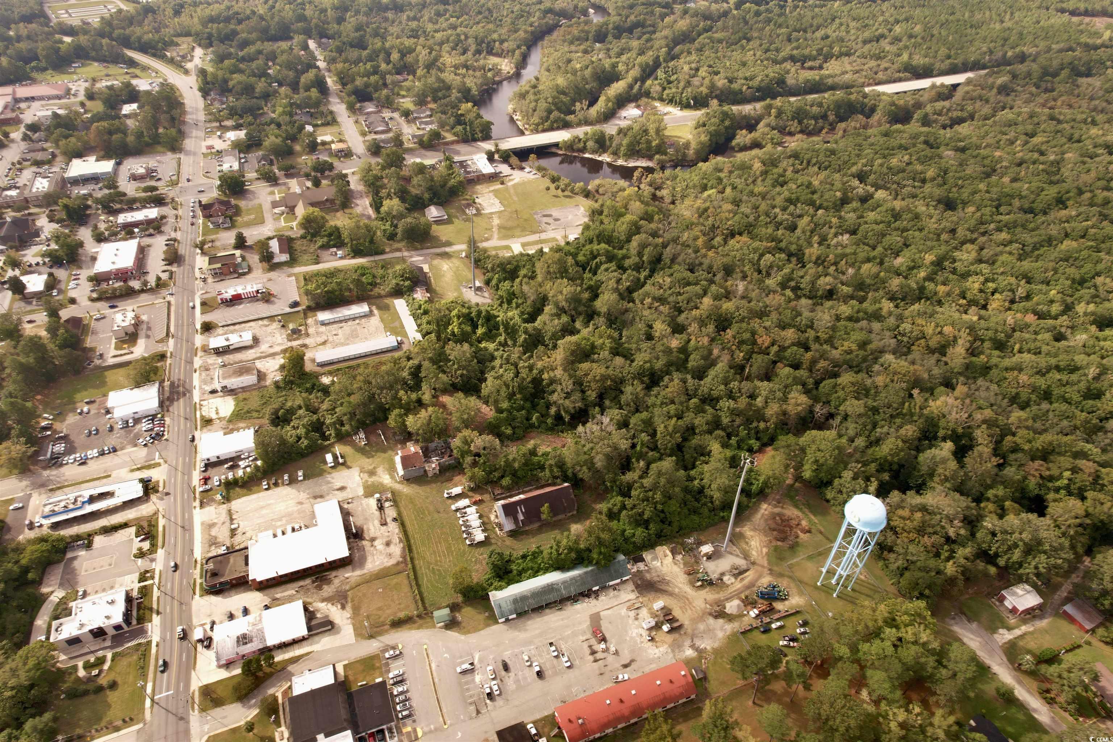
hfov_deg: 78.6
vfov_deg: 57.2
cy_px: 371
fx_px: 680
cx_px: 556
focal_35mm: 22
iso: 100
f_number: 2.8
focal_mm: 8.38
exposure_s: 1/800
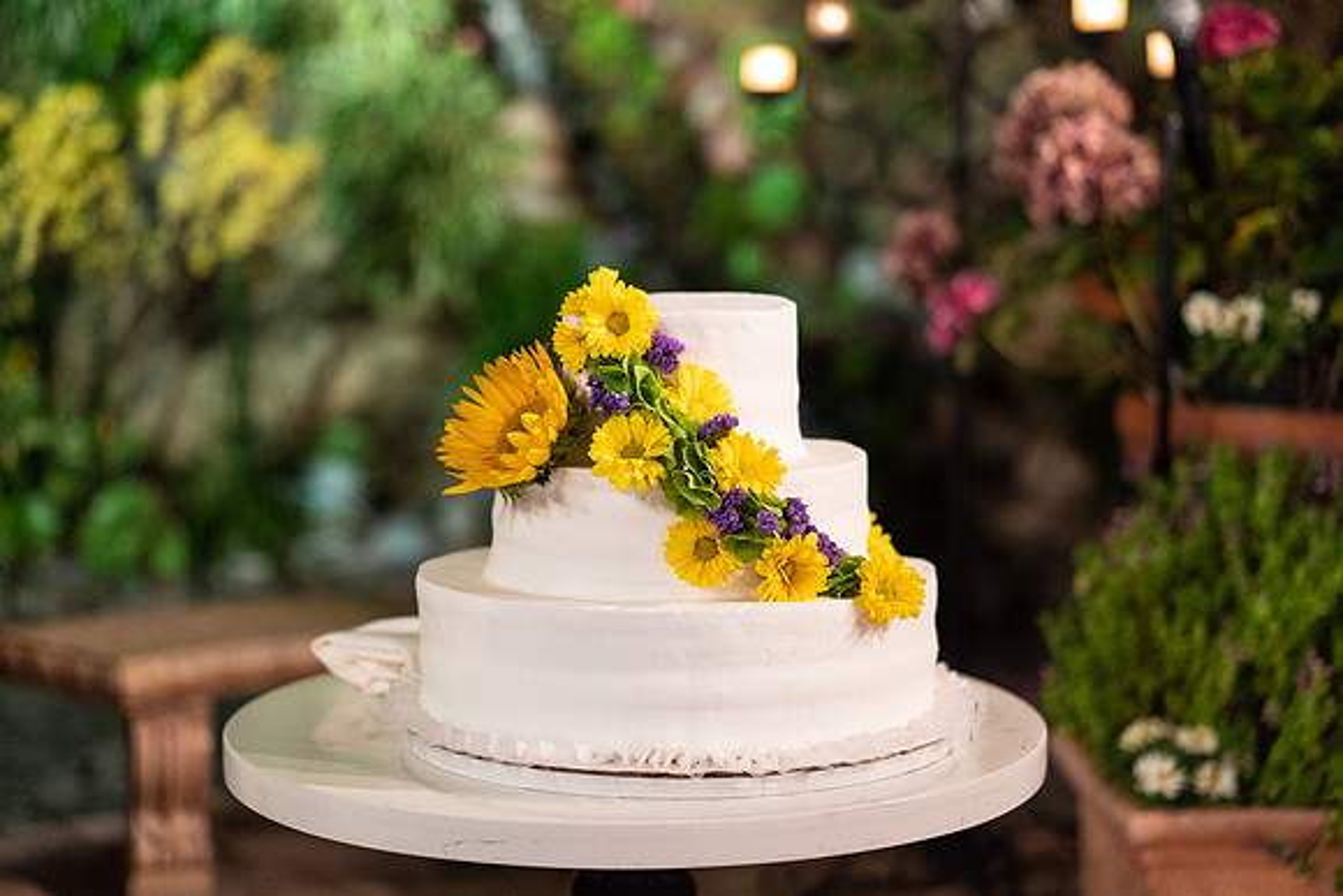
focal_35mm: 56
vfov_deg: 24.3
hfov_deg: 35.7
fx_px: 2083
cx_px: 672
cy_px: 448
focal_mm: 55
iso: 2500
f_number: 2
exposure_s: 1/100
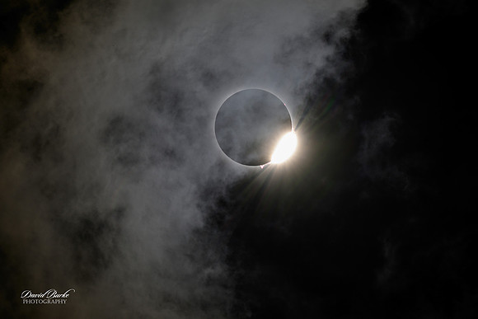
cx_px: 239
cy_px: 160
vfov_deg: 2.3
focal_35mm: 600
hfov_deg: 3.4
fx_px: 7968
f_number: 20
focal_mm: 600
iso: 400
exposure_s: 1/60
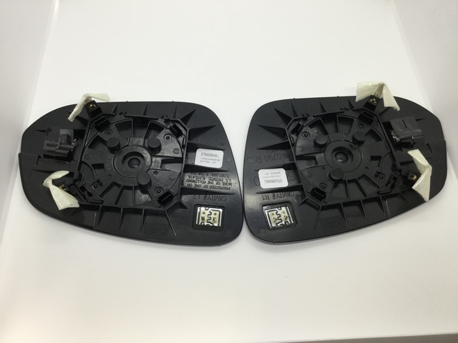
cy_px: 172
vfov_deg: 45.4
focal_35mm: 31
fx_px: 410
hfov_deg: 58.4
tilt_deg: -59.9
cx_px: 229
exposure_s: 1/40
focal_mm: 3.3
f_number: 2.4
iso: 25
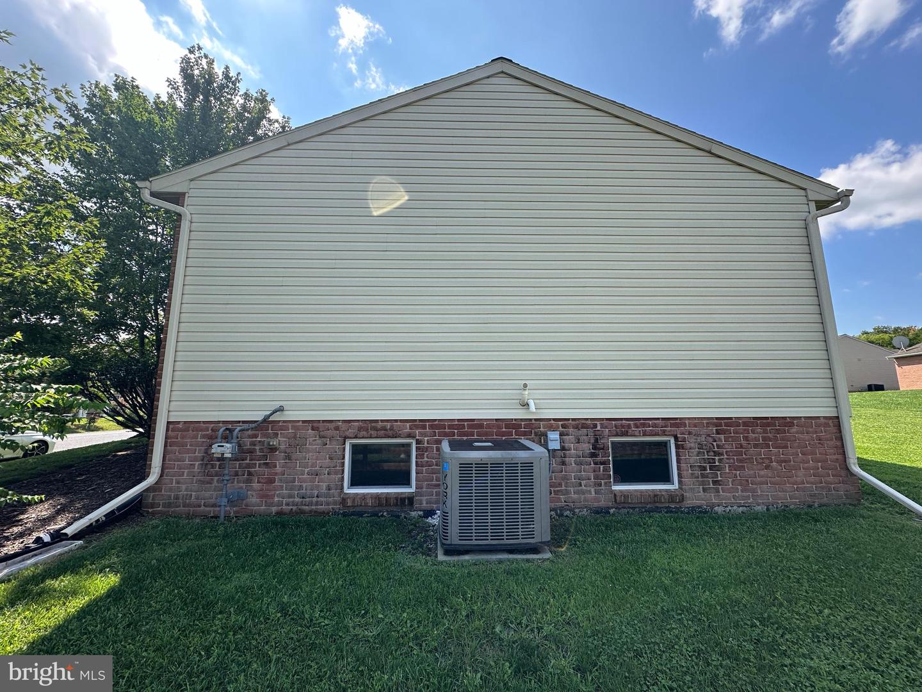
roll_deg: +0.5
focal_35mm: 14
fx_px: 373
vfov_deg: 85.7
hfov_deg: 102.1
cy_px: 346
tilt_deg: +9.7
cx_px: 461
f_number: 2.2
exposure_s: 1/796
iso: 40
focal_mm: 2.22
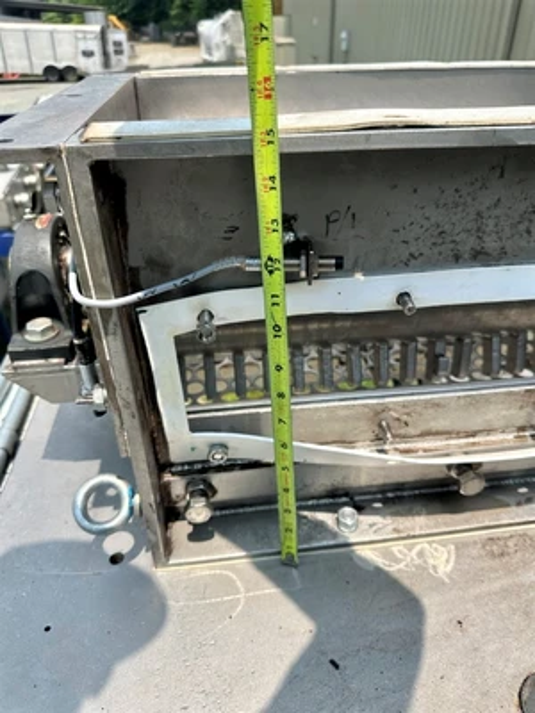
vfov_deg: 71.6
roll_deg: -2.0
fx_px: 495
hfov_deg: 56.8
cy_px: 356
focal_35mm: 24
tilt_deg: -30.9
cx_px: 268
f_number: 1.78
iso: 80
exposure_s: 1/3472
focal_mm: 6.86
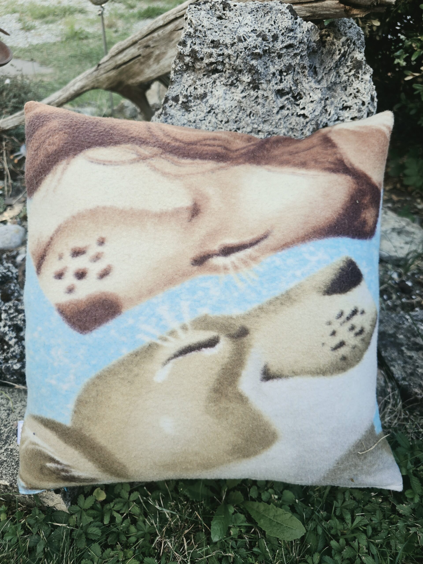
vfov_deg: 73.9
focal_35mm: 23
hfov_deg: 58.9
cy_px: 282
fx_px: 375
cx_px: 212
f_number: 1.7
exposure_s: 1/180
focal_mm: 6.3
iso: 50
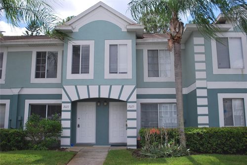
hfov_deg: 53.1
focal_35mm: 36
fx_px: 247
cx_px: 124
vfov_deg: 36.9
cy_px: 82
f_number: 4.2
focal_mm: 24
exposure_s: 1/640
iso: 100
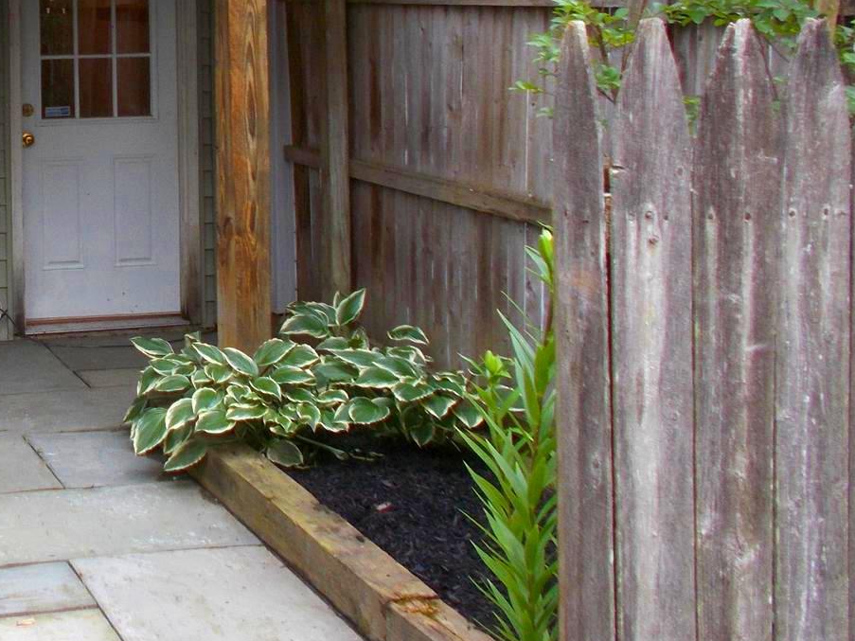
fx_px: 1457
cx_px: -53
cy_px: 44
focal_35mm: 59
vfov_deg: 24.0
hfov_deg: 29.8
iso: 80
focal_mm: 4.6
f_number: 3.2
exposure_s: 1/40
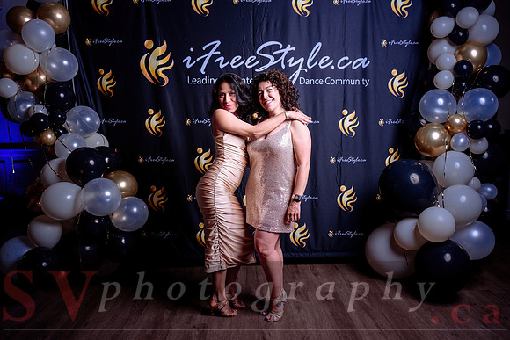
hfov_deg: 62.5
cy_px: 175
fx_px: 420
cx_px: 266
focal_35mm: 30
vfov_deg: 44.1
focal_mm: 27
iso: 100
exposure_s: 1/60
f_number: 4
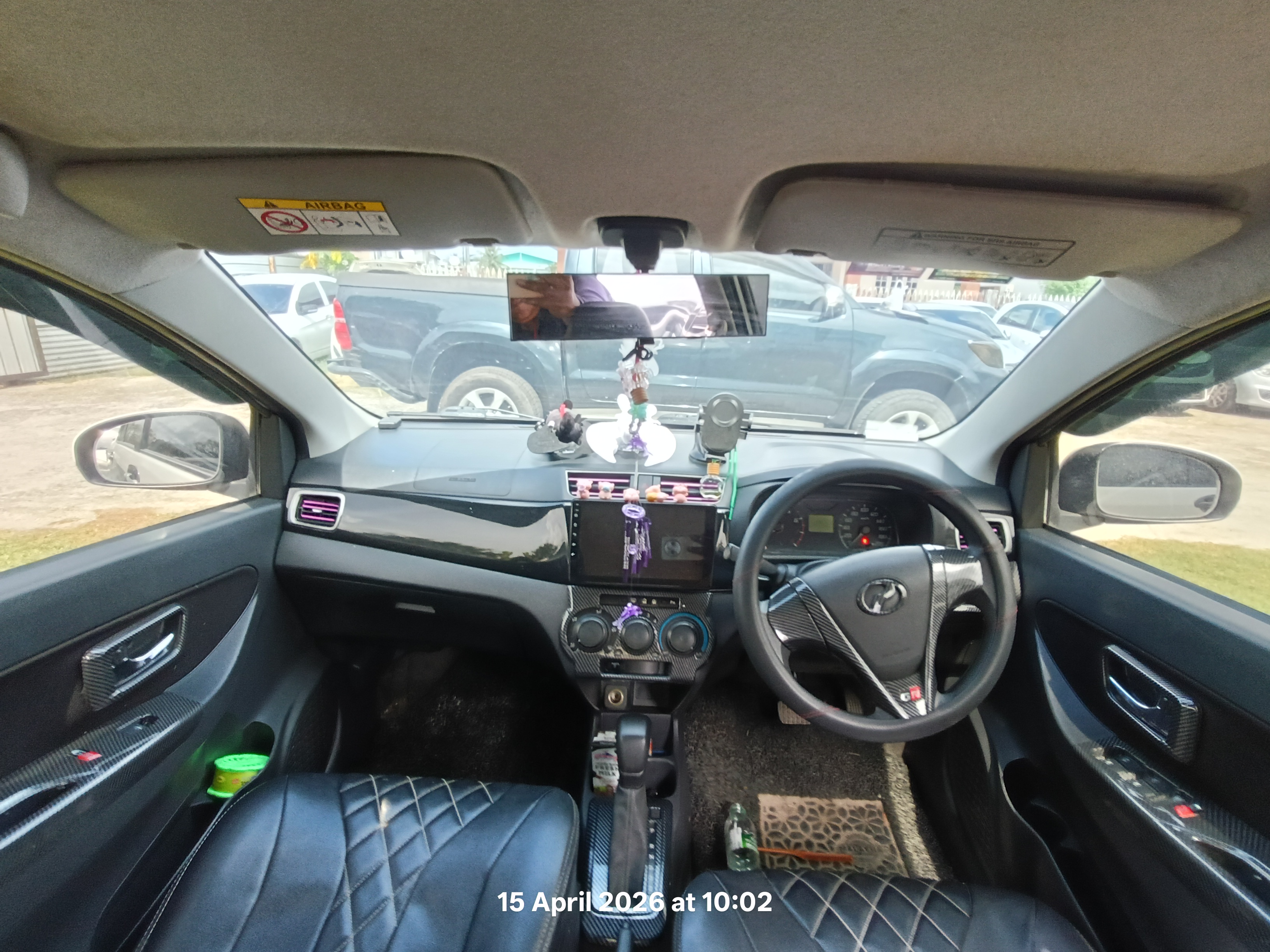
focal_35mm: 16
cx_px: 635
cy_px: 476
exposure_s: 1/50
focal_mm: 1.68
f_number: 2.2
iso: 250
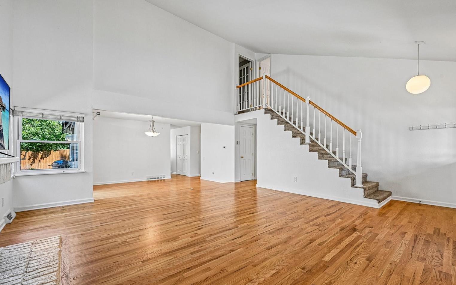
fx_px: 186
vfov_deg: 74.7
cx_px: 235
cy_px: 150
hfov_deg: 101.4
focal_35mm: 15
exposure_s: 1/15
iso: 320
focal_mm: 14
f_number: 10
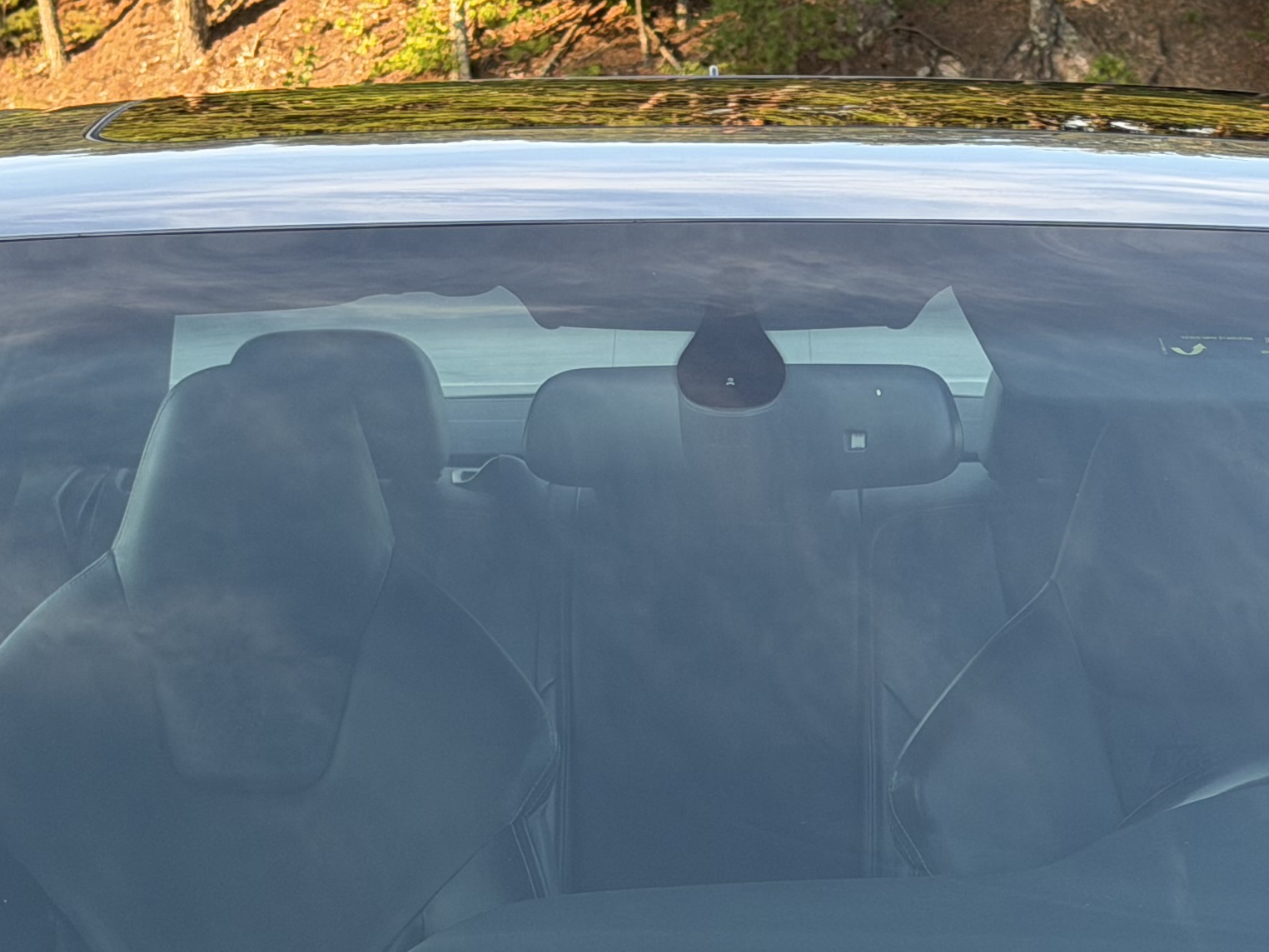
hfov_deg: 15.5
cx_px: 741
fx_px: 4656
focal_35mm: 127
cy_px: 725
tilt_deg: -10.2
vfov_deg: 11.6
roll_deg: +0.6
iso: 64
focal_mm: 6.76
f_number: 1.78
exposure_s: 1/322
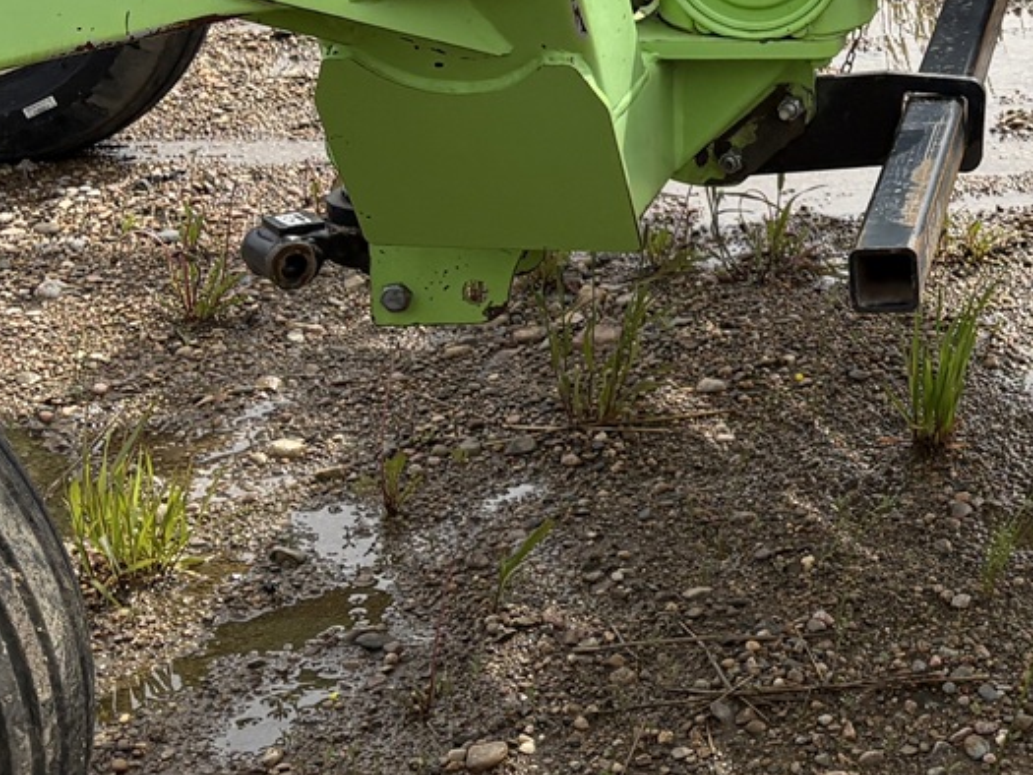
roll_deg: -2.3
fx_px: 2955
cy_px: -13
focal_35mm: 99
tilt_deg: -11.9
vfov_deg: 14.7
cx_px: 1148
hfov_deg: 19.0
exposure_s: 1/3279
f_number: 1.6
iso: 50
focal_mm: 5.96
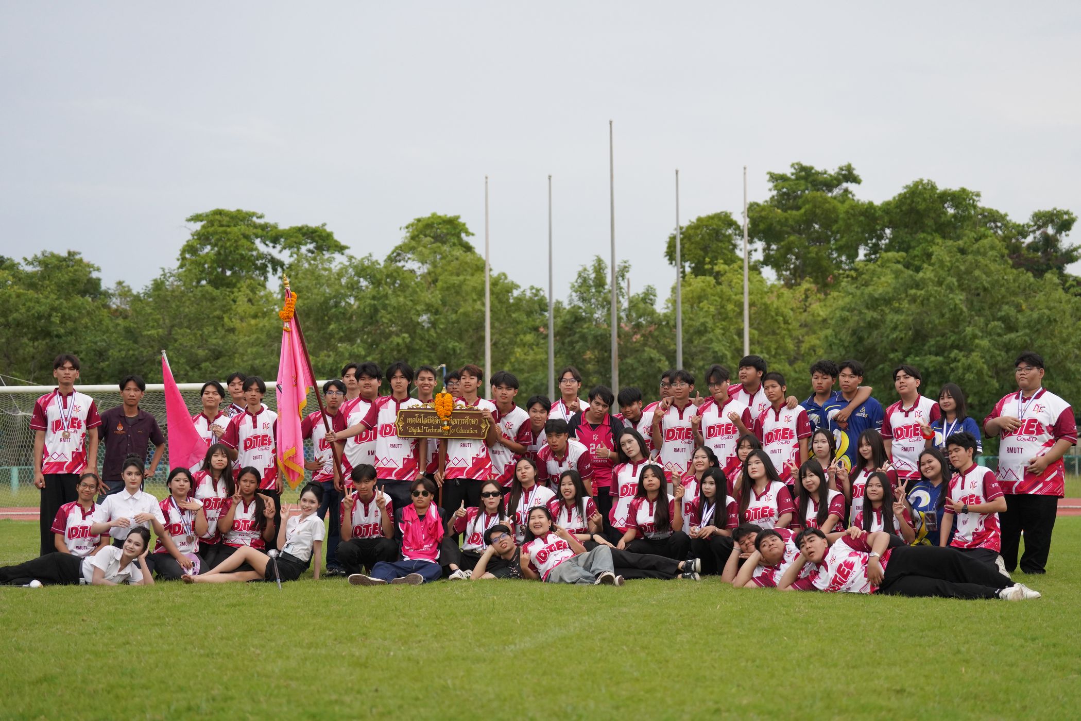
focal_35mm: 70
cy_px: 360
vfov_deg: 19.5
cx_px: 540
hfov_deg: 28.8
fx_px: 2102
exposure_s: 1/2000
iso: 2500
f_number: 2.8
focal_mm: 70
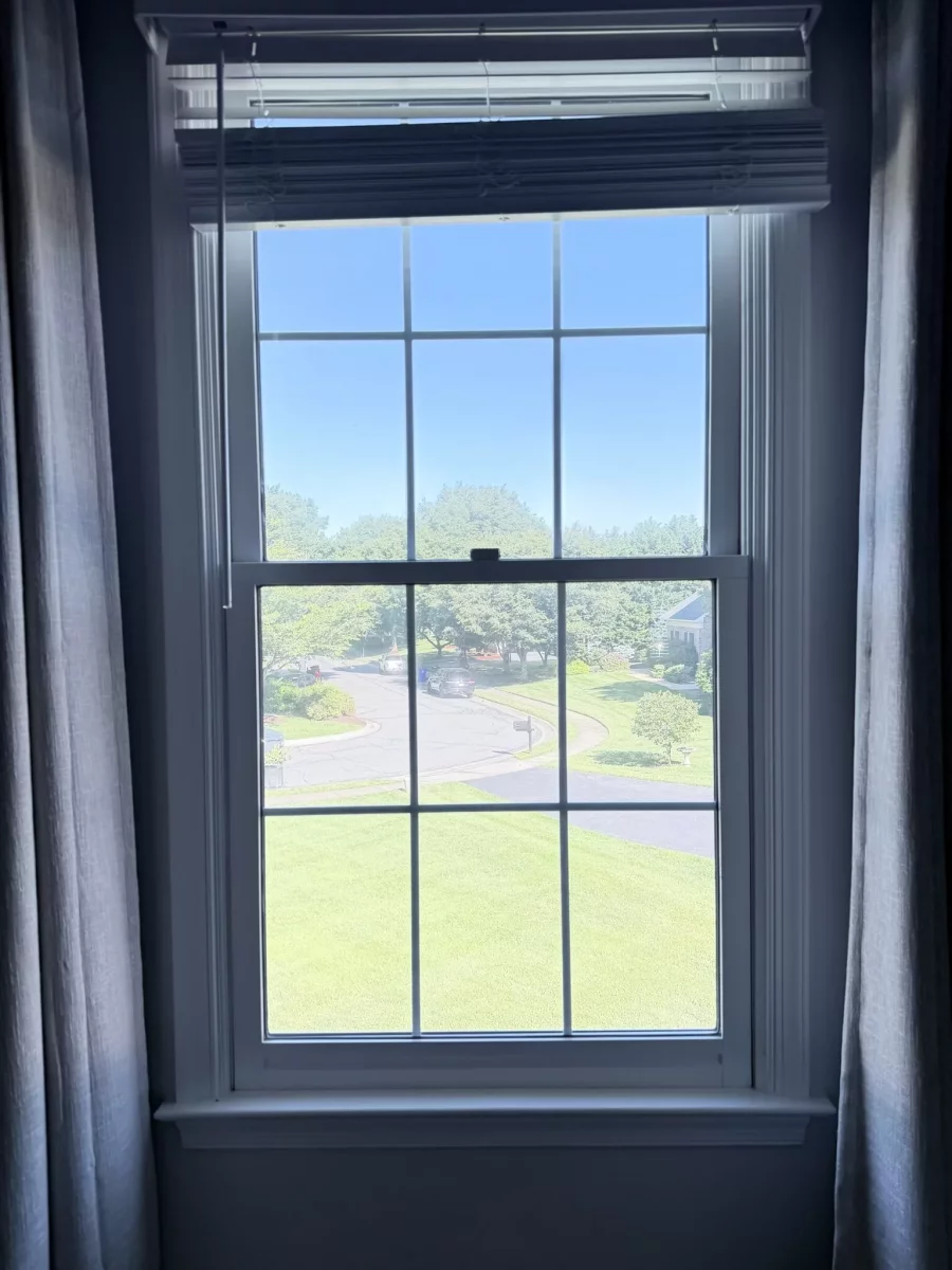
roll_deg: +1.4
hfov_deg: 56.8
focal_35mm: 24
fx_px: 880
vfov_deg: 71.6
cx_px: 476
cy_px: 635
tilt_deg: -3.4
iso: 80
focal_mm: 6.76
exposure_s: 1/294
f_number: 1.78
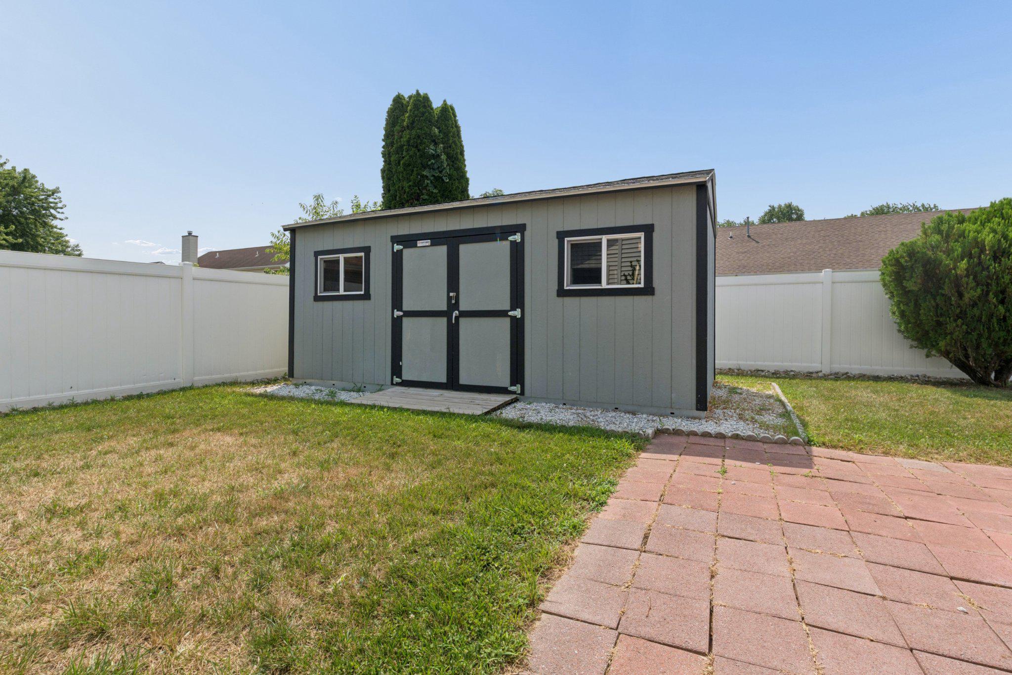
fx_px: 464
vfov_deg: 72.0
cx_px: 506
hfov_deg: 95.0
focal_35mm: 16
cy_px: 338
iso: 100
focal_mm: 11
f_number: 8
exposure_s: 1/400
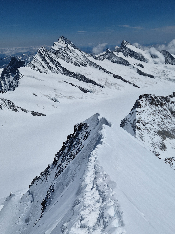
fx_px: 155
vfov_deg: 73.9
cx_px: 88
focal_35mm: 23
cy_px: 117
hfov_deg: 58.9
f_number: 1.8
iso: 50
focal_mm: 5.4
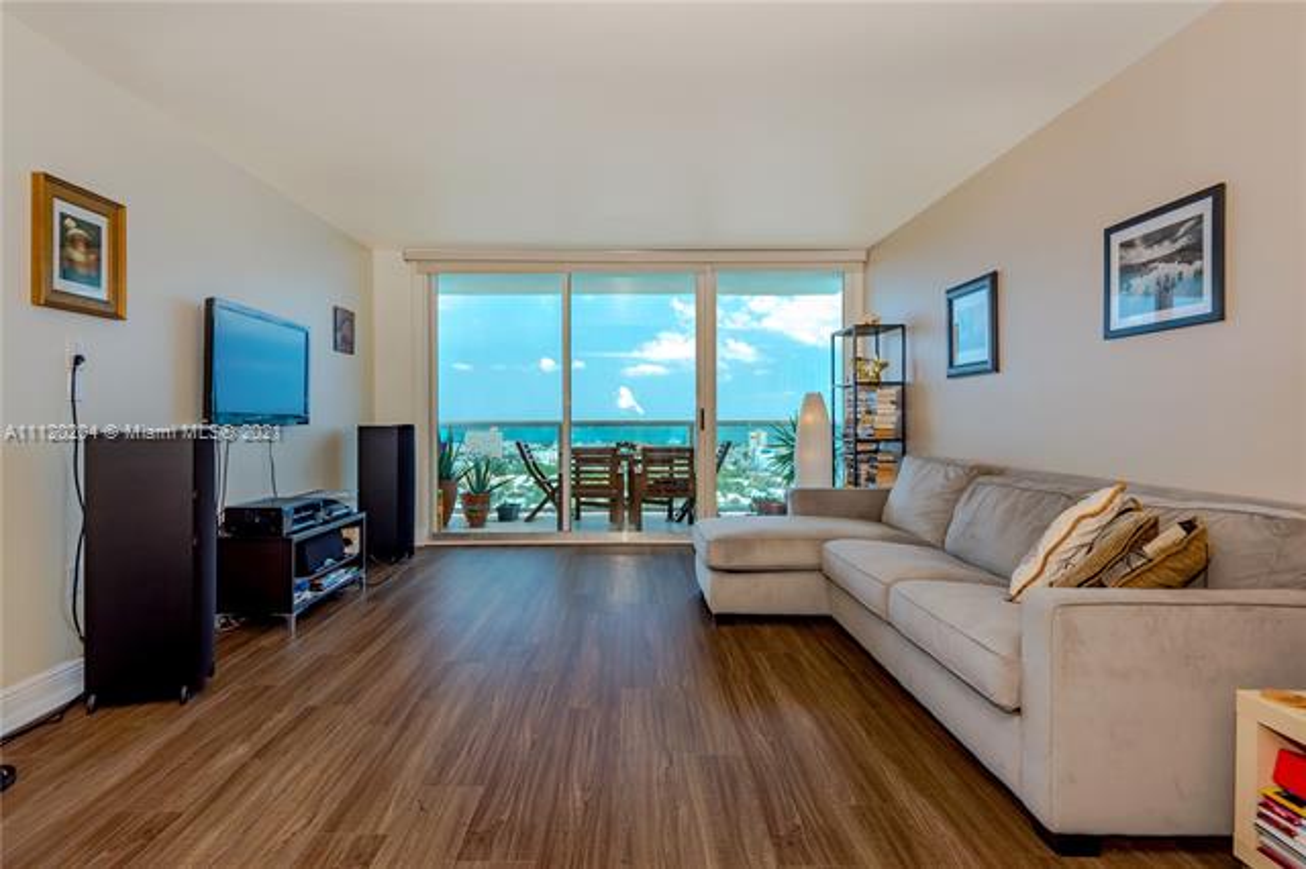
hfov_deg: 86.9
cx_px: 653
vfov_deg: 64.5
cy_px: 434
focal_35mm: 19
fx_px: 689
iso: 200
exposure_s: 1/160
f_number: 8
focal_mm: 19
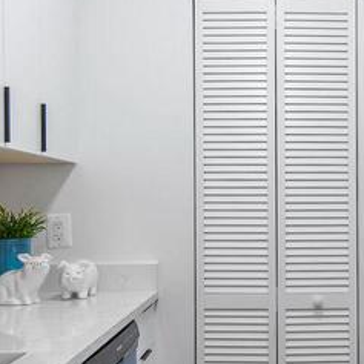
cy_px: 185
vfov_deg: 31.1
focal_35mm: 55
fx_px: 654
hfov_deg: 30.6
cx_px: 269
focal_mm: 10
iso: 200
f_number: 8
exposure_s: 1/30
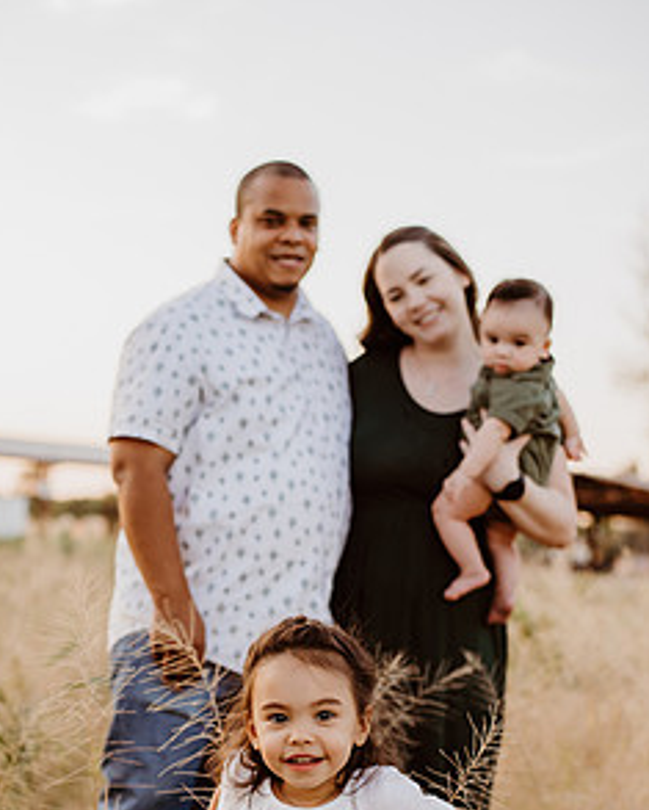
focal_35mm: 72
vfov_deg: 26.1
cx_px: 240
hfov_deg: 21.2
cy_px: 592
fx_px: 1726
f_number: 2.8
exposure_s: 1/320
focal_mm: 50
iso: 200
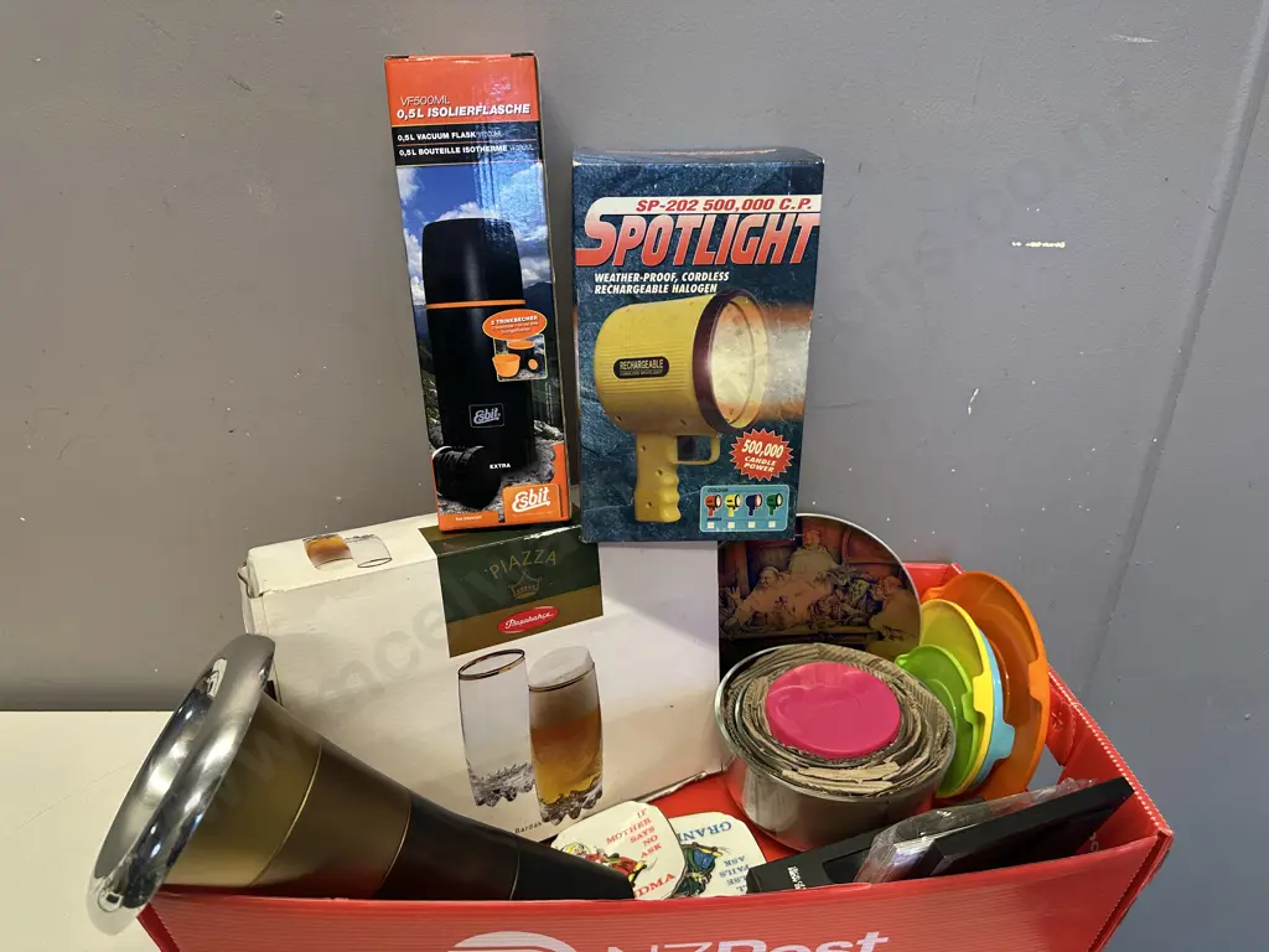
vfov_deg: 56.8
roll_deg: -1.9
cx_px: 634
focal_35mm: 24
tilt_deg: -25.0
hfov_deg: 71.6
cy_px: 476
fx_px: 880
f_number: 1.78
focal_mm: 6.86
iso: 160
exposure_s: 1/100
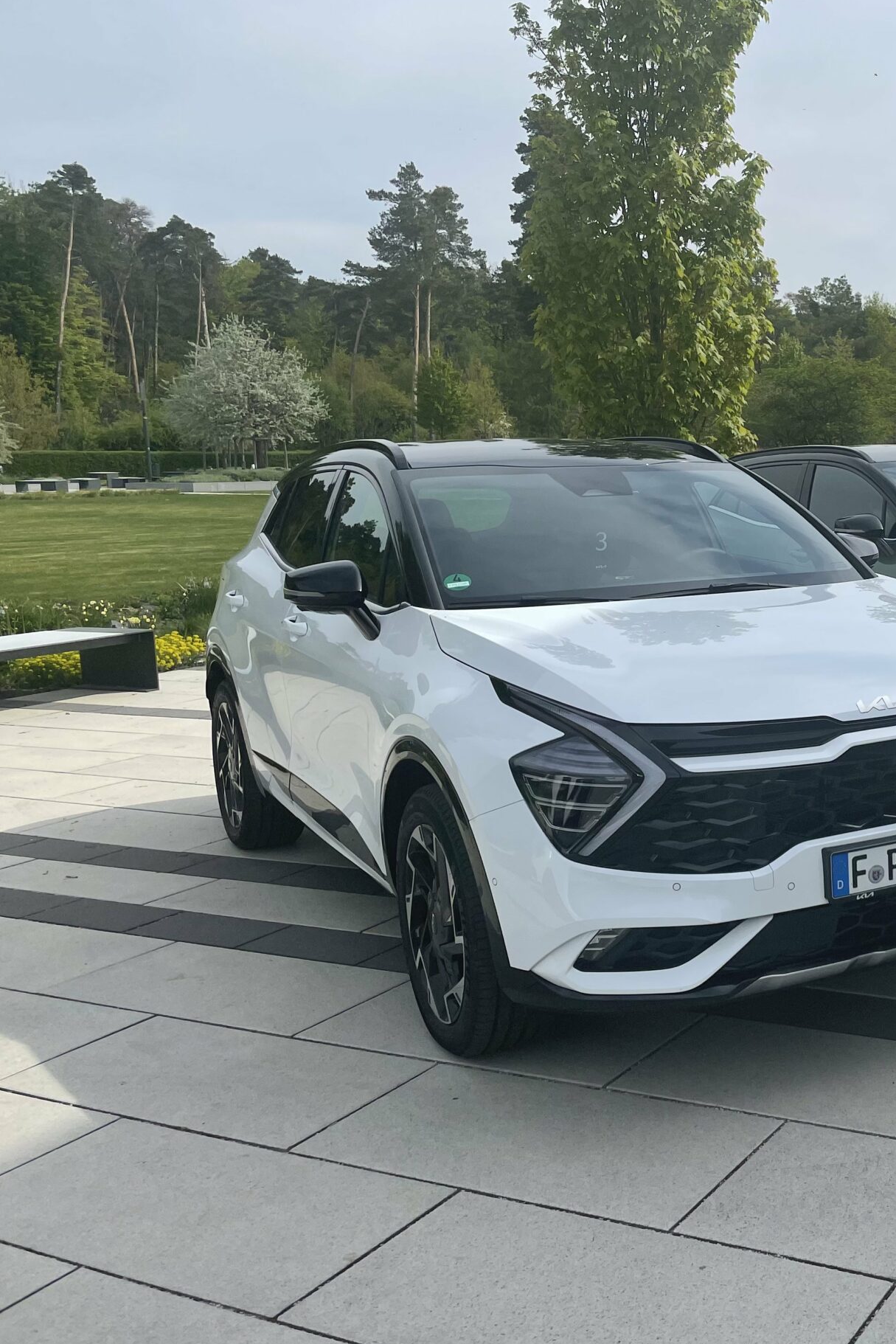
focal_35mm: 38
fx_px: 1418
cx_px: 885
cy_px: 659
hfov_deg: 32.4
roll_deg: +0.7
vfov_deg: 50.7
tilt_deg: -8.3
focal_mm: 4.2
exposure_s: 1/3861
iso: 32
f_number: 1.6
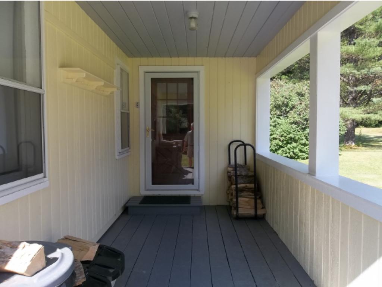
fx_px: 298
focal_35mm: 27
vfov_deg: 51.4
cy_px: 144
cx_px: 191
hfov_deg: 65.3
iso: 80
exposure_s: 1/200
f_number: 3.5
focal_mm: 4.9
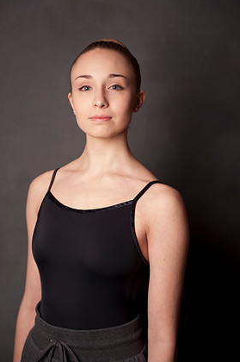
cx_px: 114
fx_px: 752
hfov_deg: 18.1
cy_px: 177
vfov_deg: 27.0
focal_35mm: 75
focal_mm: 70
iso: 100
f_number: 3.2
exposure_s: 1/160
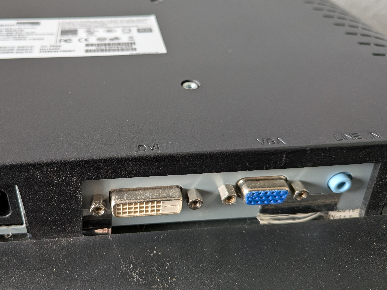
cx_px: 142
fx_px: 358
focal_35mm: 32
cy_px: 124
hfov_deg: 56.0
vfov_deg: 44.0
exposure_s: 1/24
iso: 161
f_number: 1.7
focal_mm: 4.53
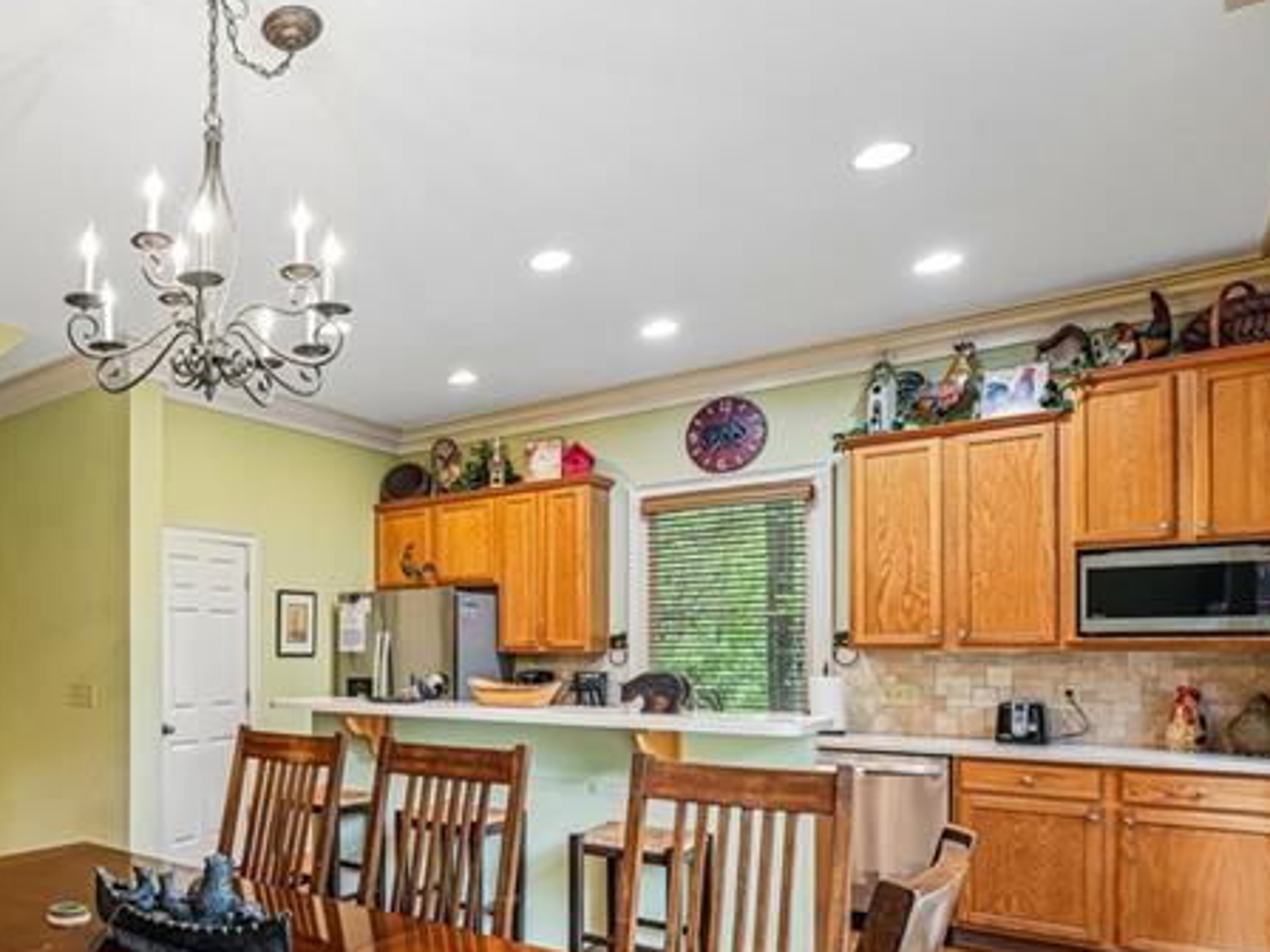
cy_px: 669
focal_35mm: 24
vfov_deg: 55.1
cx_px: 221
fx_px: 881
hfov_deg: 64.1
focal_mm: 14
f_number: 8
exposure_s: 1/10
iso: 320
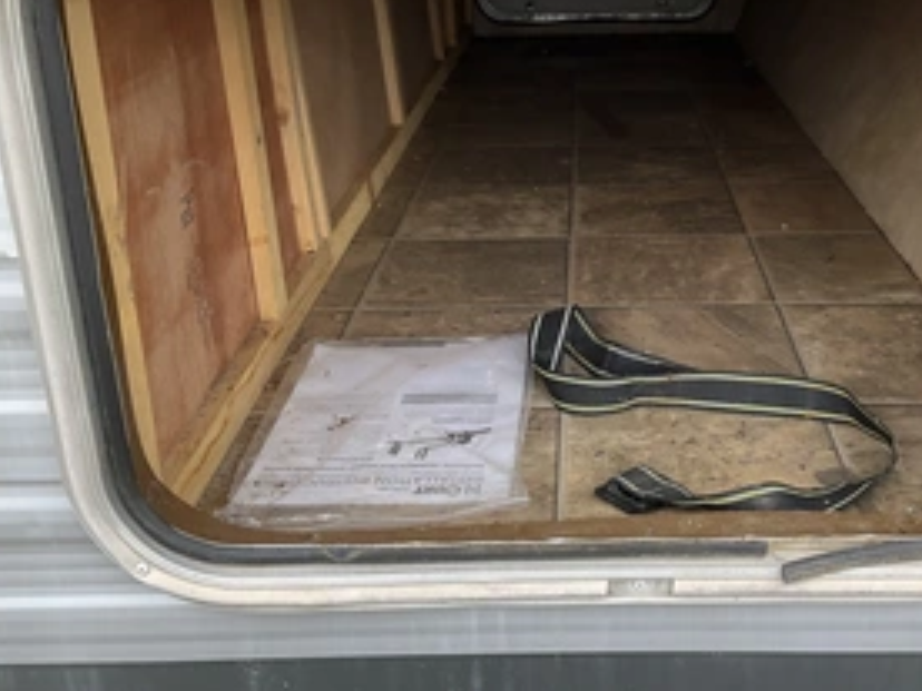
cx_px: 595
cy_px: 277
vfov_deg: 34.2
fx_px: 1119
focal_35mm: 42
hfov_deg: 44.3
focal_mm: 3
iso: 25
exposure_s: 1/327
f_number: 1.8
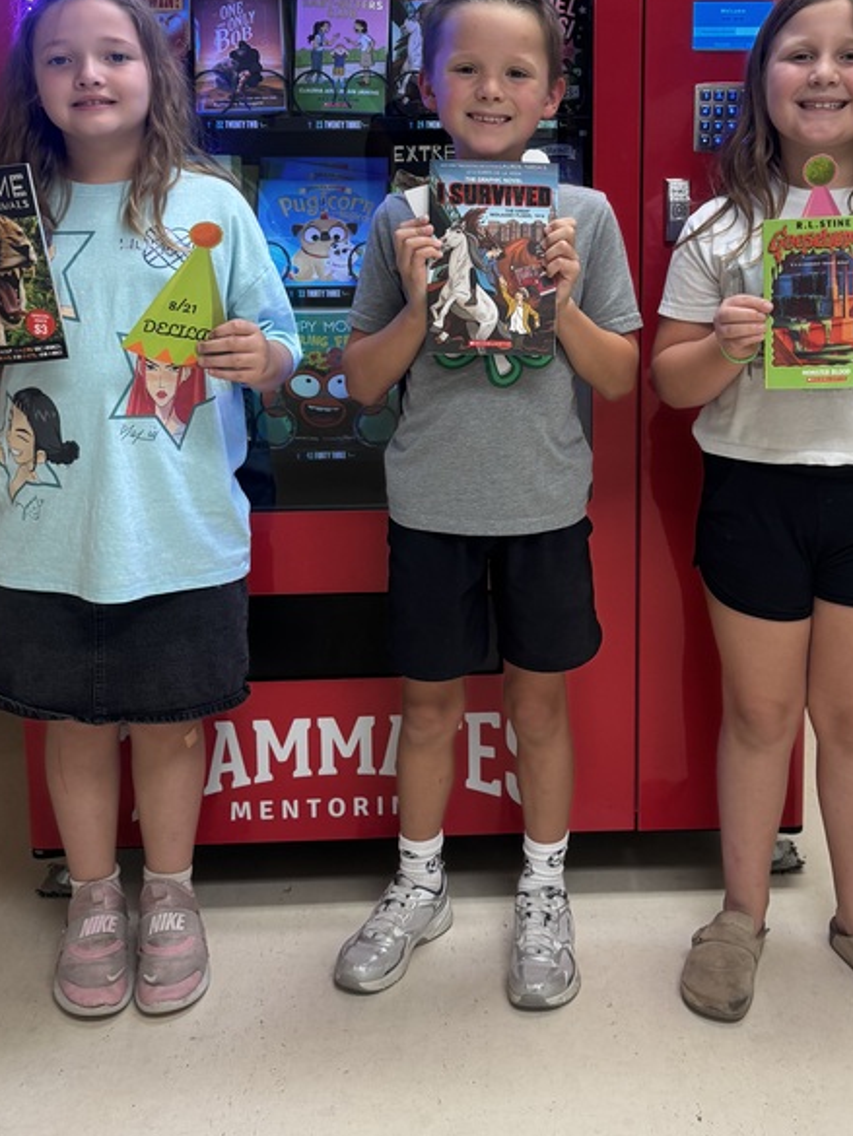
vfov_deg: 44.1
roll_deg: +0.3
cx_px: 534
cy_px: 375
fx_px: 1379
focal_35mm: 42
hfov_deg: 34.2
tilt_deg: -11.2
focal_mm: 6.76
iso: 125
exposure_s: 1/60
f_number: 1.78
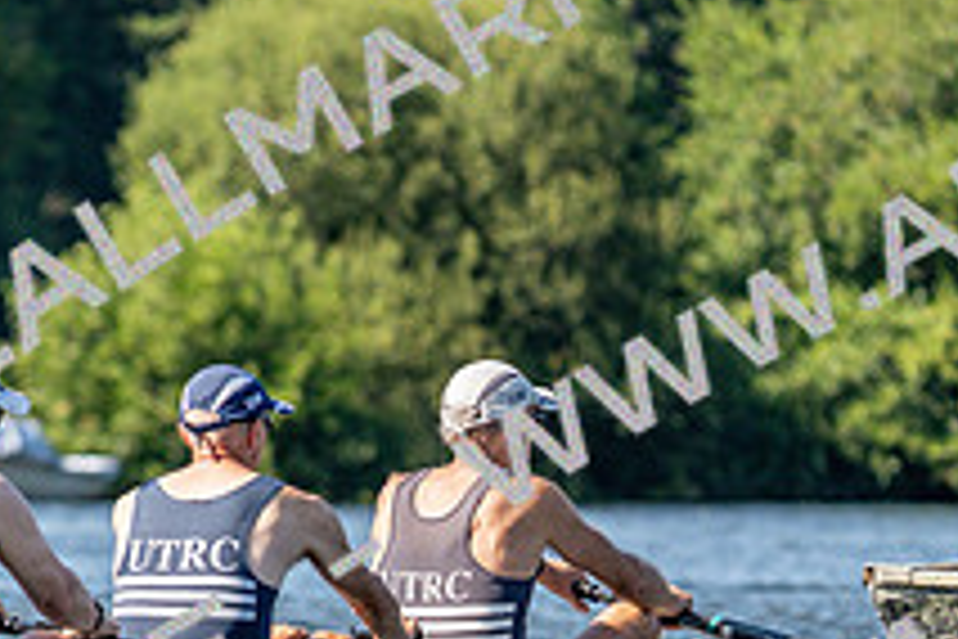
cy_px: 583
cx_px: 126
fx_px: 20728
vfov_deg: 1.8
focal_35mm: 779
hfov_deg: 2.6
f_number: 5.6
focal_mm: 286
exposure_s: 1/1600
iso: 400
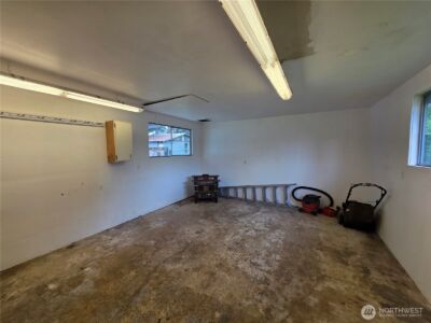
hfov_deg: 106.2
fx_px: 162
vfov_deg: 89.9
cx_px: 216
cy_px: 162
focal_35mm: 13
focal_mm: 2.2
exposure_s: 1/120
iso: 40
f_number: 1.9
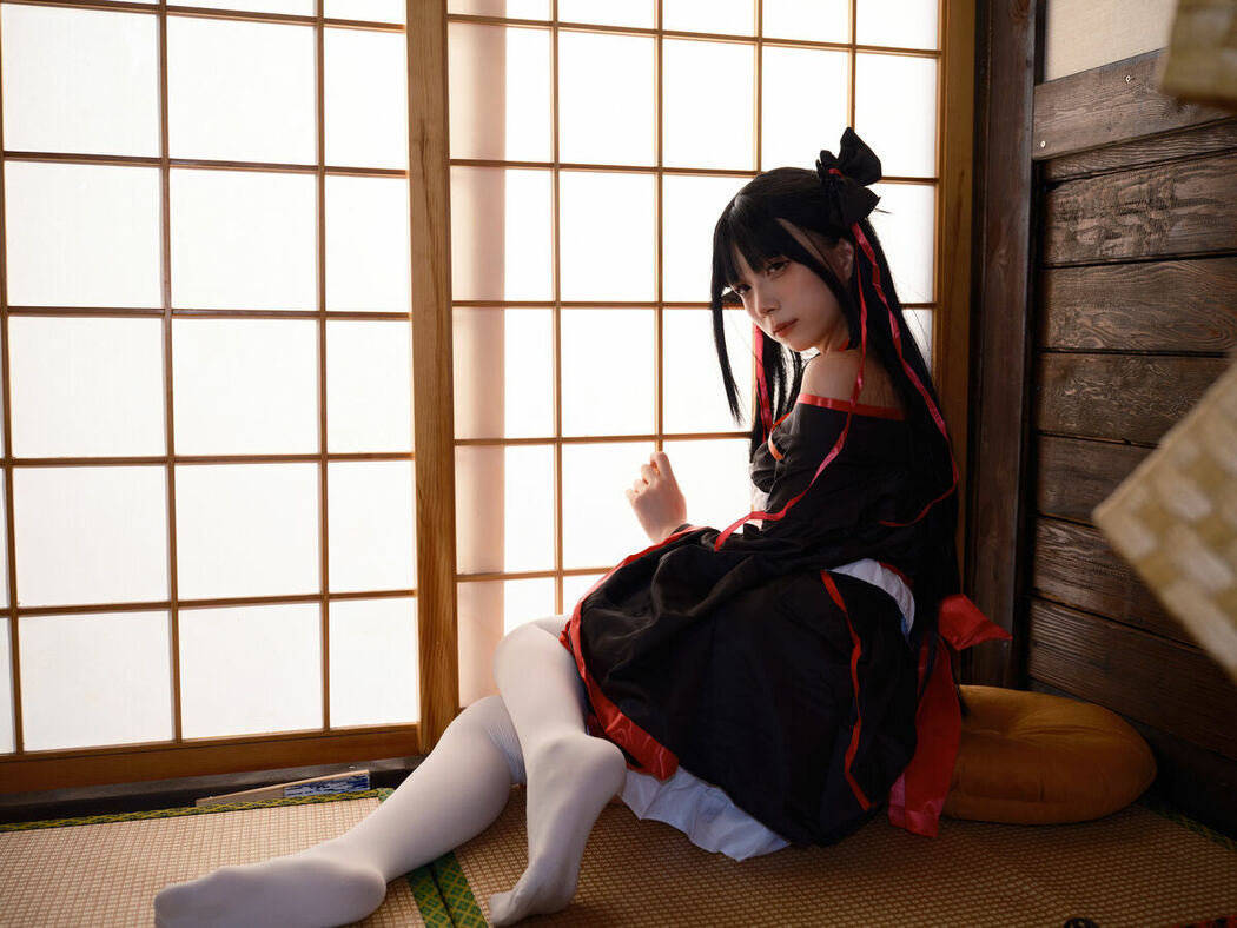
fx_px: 1287
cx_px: 618
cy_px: 464
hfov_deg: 51.3
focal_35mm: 36
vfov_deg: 39.7
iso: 500
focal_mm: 45
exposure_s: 1/125
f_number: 4
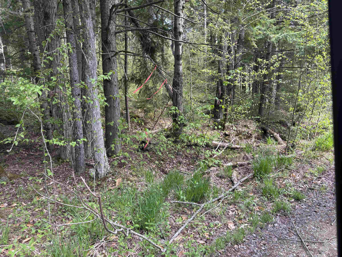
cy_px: 128
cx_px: 171
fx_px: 257
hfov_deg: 67.3
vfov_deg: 53.1
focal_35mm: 26
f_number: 1.6
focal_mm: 5.96
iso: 40
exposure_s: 1/151
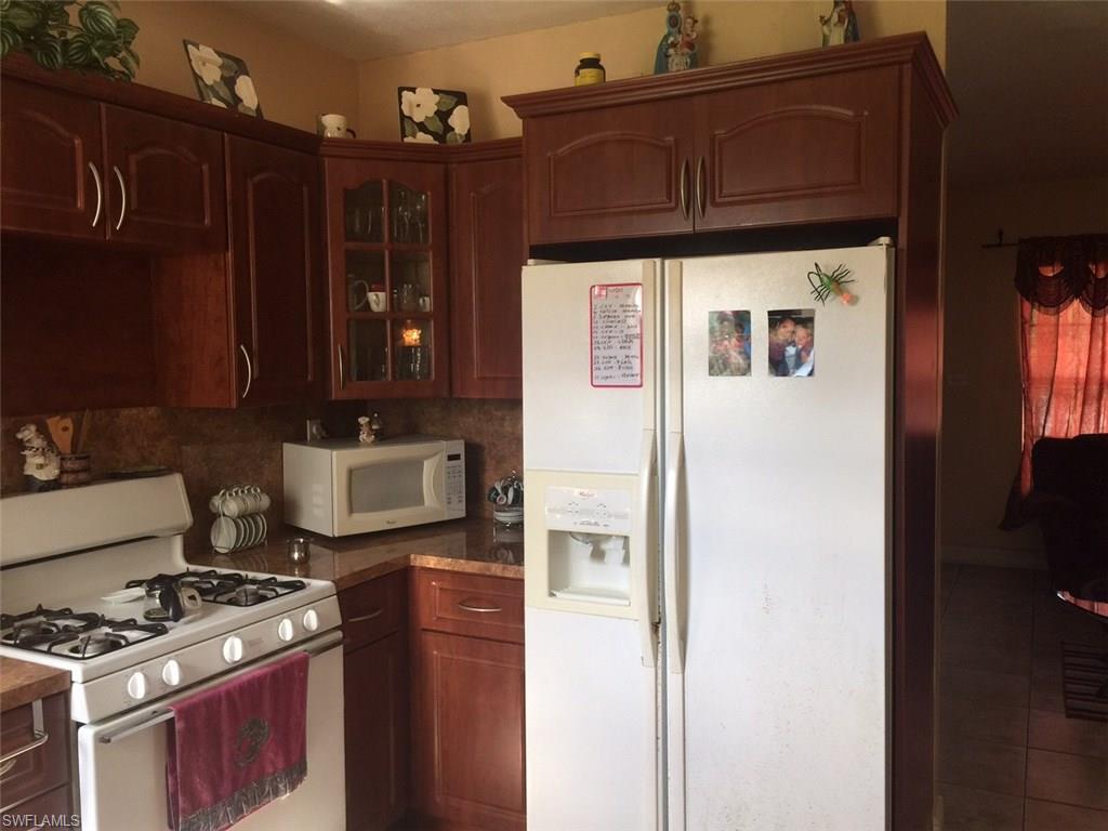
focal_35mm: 29
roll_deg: -0.8
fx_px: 928
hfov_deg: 61.7
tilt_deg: -3.2
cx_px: 554
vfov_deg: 48.2
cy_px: 416
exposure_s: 1/30
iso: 32
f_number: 2.2
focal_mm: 4.15
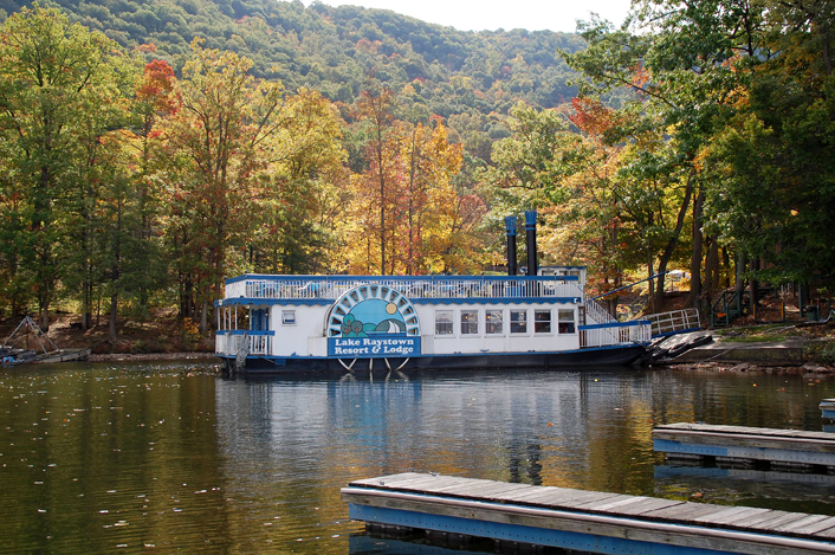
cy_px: 278
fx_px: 1112
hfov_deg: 41.2
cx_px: 418
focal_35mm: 48
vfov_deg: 28.0
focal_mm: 32
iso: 200
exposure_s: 1/200
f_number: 7.1
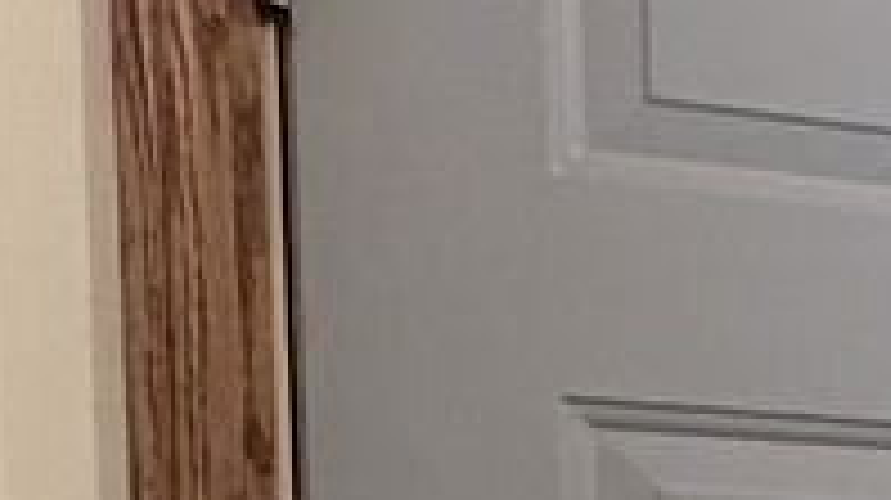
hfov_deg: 13.4
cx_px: 2210
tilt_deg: -2.1
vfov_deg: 10.1
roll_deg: +0.4
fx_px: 2620
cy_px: 982
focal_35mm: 111
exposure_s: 1/60
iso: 200
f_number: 2.2
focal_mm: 2.22
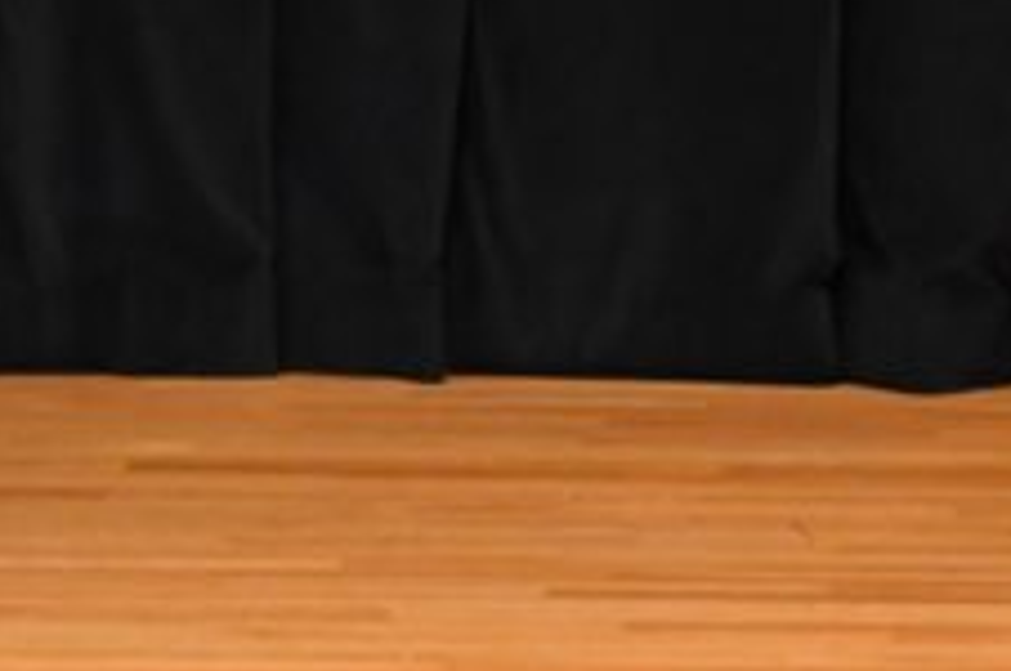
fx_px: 25968
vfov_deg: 1.5
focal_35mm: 926
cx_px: 1510
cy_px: 9
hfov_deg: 2.2
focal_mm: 180
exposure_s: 1/400
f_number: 5.6
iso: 4000
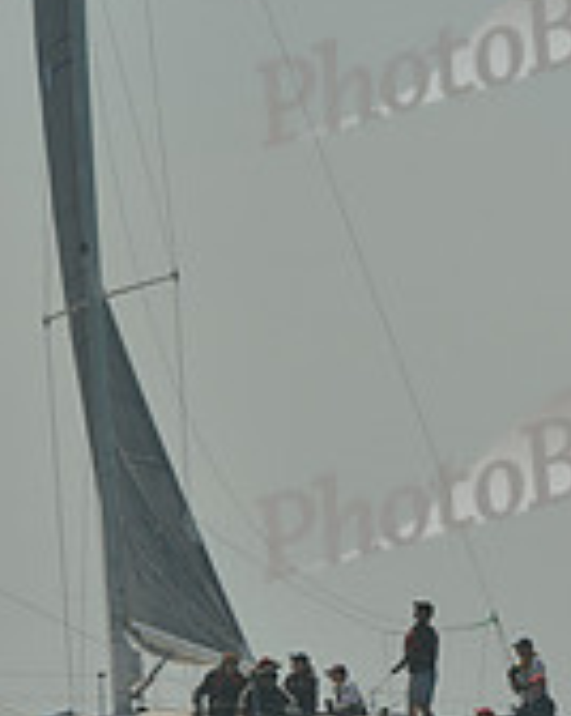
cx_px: 36
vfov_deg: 3.0
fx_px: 13713
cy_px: -124
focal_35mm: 648
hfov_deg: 2.4
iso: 280
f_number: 11
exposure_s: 1/1250
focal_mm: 200
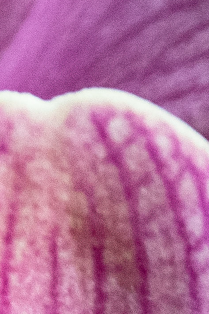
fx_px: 11647
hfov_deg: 1.0
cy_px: 460
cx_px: 213
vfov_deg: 1.5
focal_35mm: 1338
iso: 400
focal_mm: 105
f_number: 5.6
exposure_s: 1/160
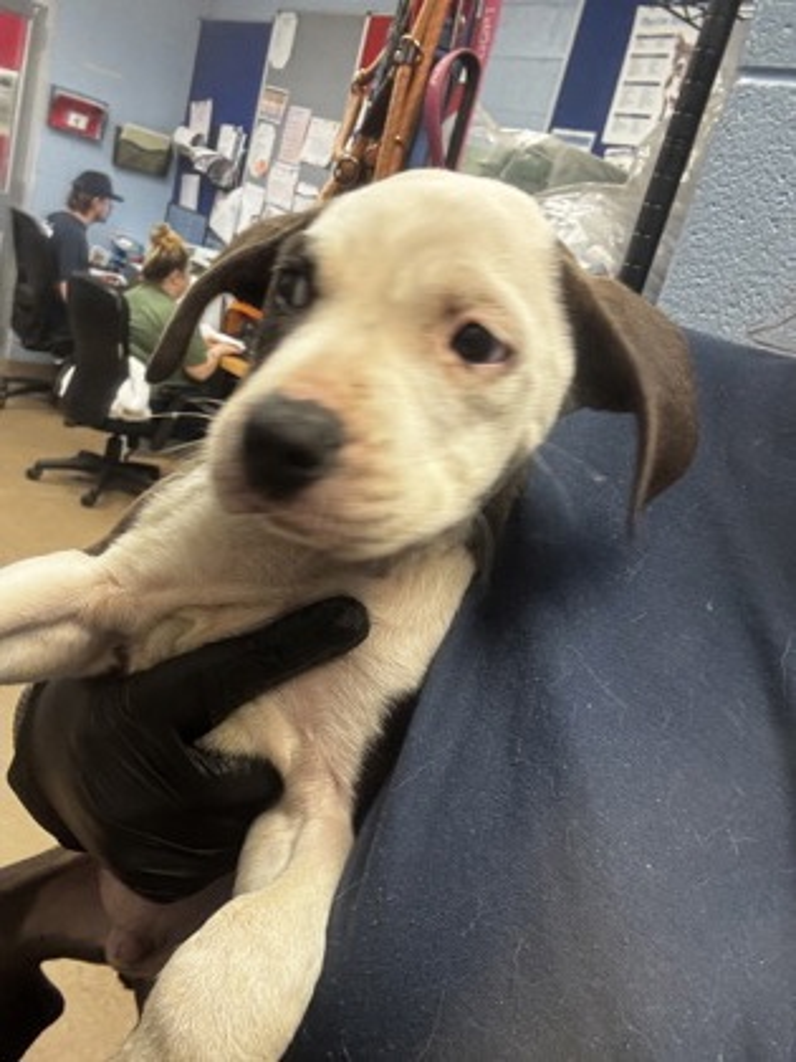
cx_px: 398
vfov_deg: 60.0
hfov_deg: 46.8
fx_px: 920
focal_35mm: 30
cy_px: 531
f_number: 1.9
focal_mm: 2.69
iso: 160
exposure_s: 1/44
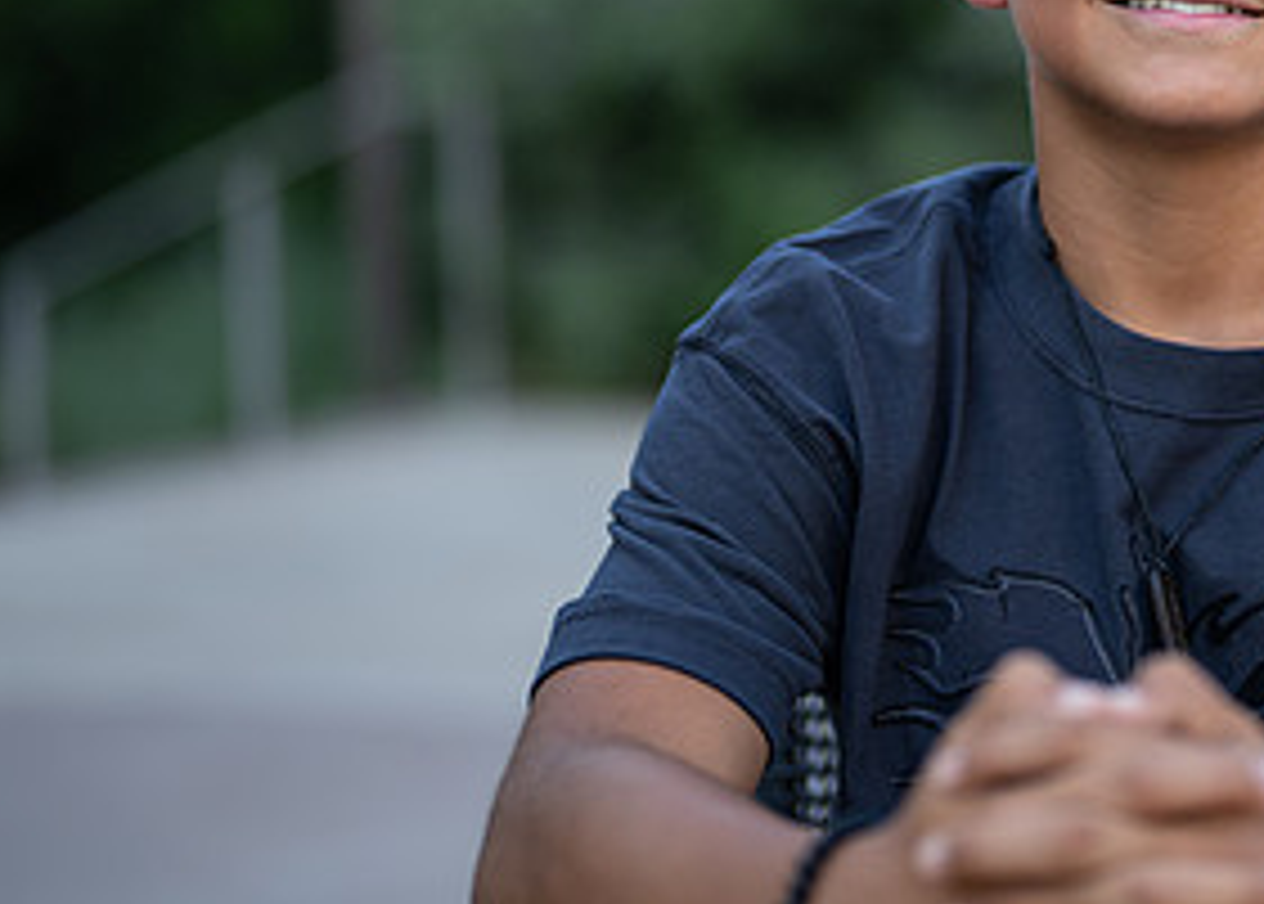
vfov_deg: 11.9
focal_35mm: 120
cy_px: 100
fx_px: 4310
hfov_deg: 16.3
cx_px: 1299
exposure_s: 1/1000
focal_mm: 50
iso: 100
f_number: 1.2
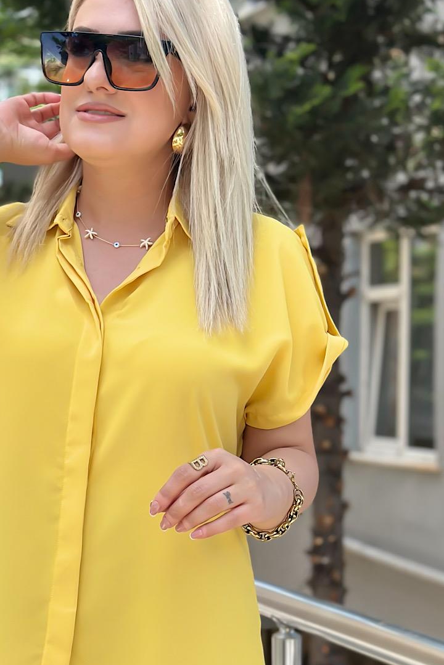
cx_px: 84
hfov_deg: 18.3
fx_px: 1368
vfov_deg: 27.3
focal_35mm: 74
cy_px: 407
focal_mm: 6.86
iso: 80
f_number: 1.8
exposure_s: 1/1400
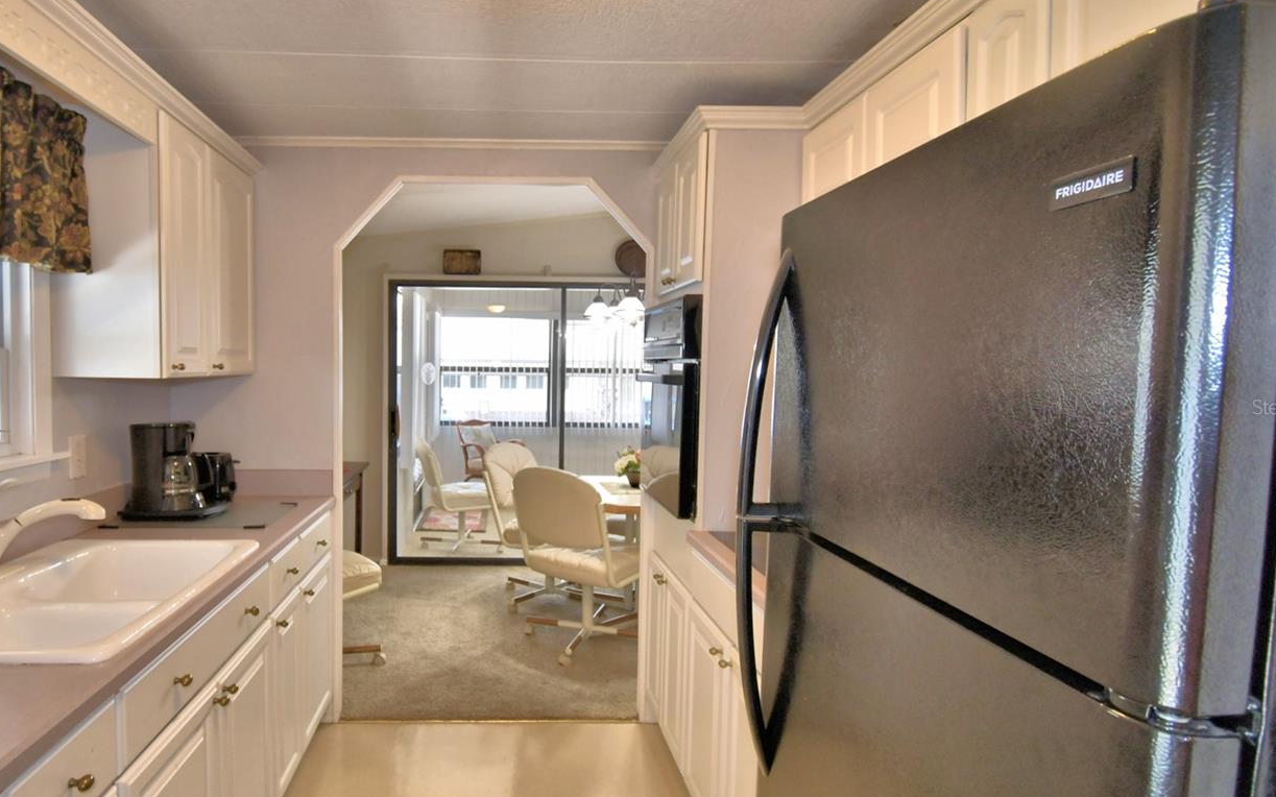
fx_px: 695
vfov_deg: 59.6
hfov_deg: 84.0
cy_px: 407
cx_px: 510
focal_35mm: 20
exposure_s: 1/40
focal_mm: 10
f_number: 4.5
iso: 200
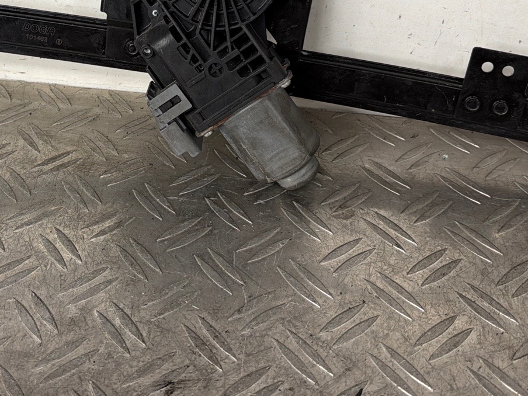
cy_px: 65
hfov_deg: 36.6
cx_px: 130
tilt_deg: -33.1
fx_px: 778
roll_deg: +2.9
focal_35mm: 51
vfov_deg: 27.8
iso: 125
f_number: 1.78
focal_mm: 6.76
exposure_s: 1/50
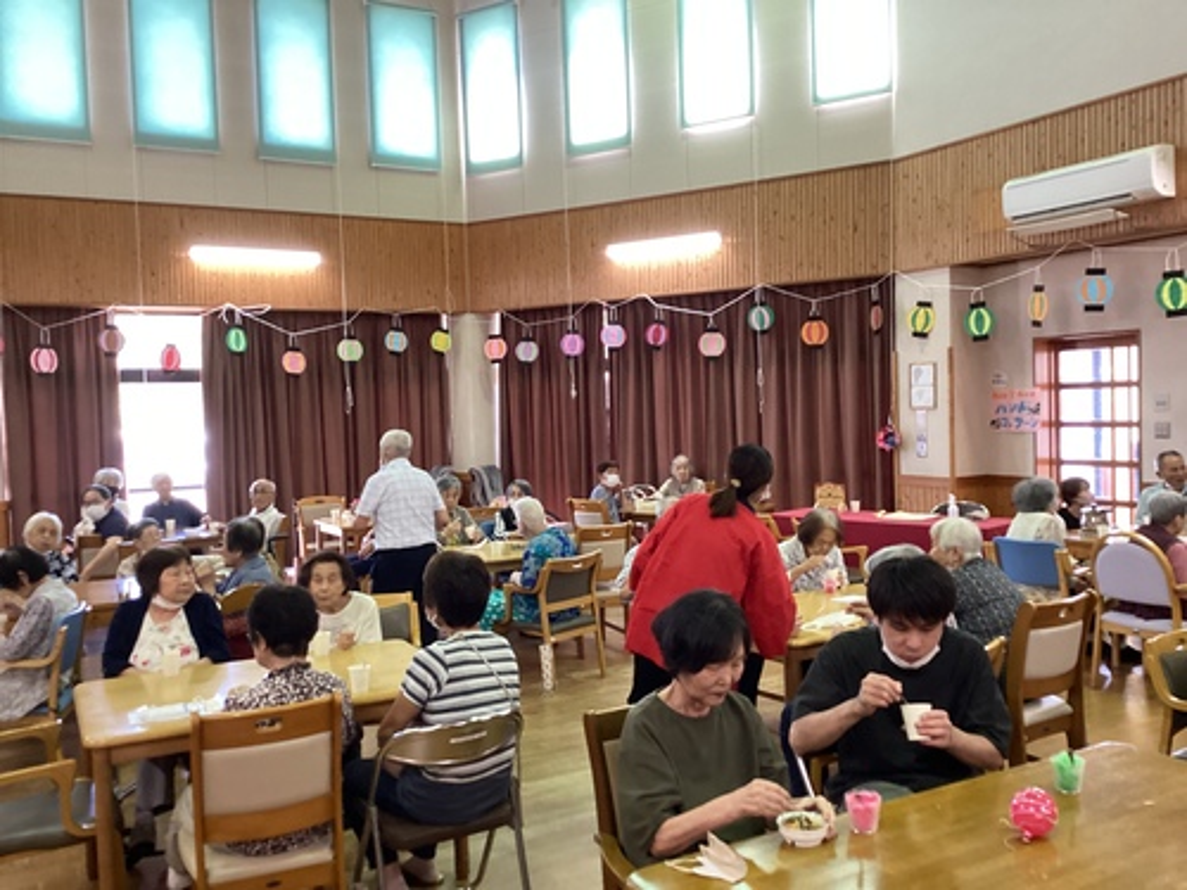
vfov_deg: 45.4
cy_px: 445
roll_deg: +1.4
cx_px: 594
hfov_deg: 58.4
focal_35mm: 31
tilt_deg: -0.2
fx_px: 1063
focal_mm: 3.3
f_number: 2.4
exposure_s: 1/60
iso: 320
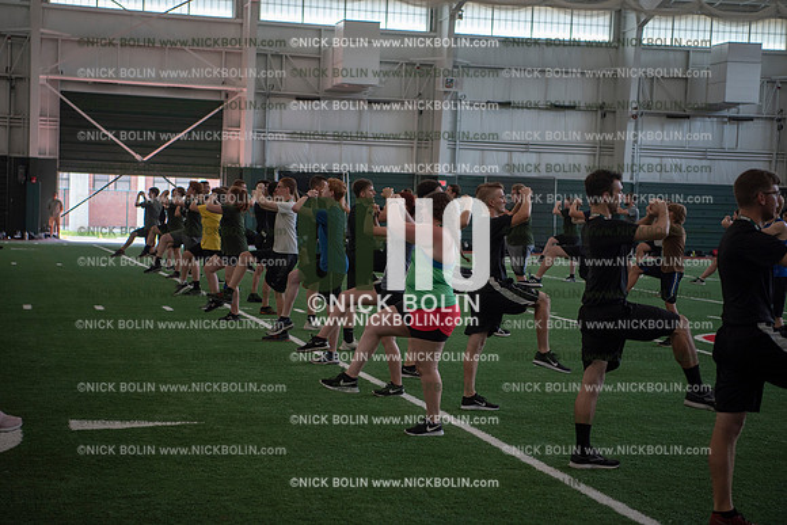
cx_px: 394
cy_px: 262
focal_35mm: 70
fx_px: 1531
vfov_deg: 19.5
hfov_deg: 28.8
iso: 640
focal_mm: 70
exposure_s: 1/320
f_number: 3.2
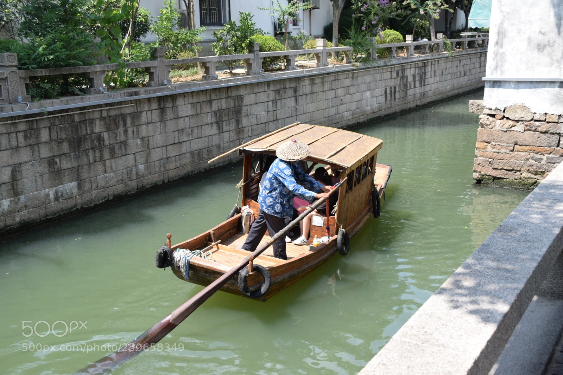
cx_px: 282
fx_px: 610
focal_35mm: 39
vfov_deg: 34.2
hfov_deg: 49.5
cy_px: 188
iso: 320
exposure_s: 1/250
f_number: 8
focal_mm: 26
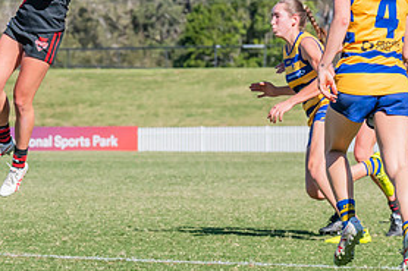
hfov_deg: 5.4
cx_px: 135
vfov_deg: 3.6
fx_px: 4315
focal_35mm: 381
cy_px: 67
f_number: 11
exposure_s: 1/1250
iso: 800
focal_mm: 170
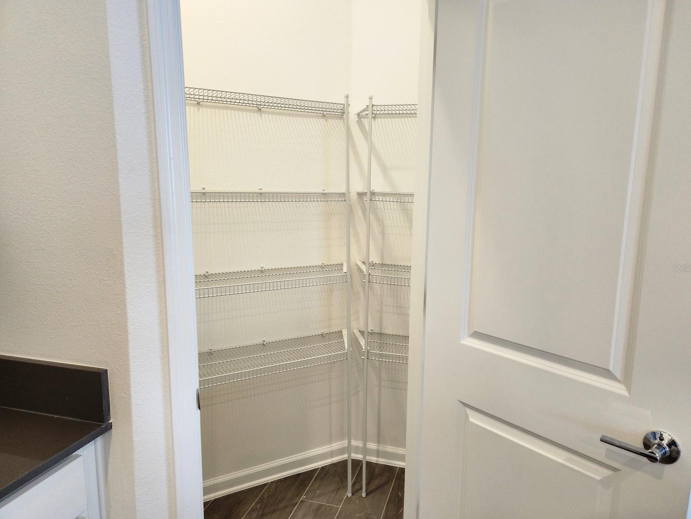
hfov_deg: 71.6
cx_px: 355
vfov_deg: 56.8
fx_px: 479
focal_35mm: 24
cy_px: 268
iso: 125
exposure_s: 1/120
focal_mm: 5.4
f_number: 1.8
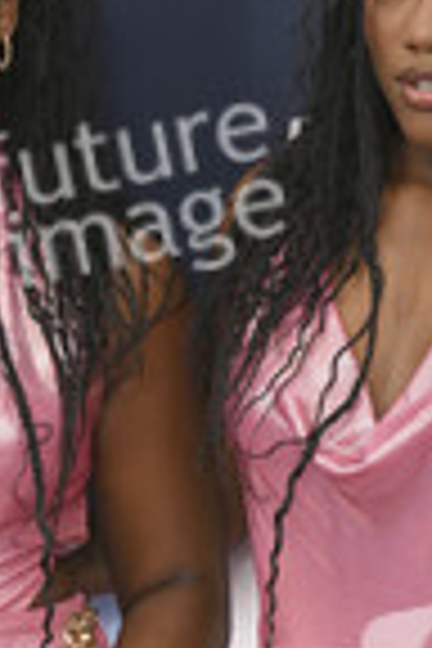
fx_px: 3654
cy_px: 436
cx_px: 184
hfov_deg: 6.8
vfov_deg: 10.1
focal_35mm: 203
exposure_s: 1/250
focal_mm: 73
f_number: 6.3
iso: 800
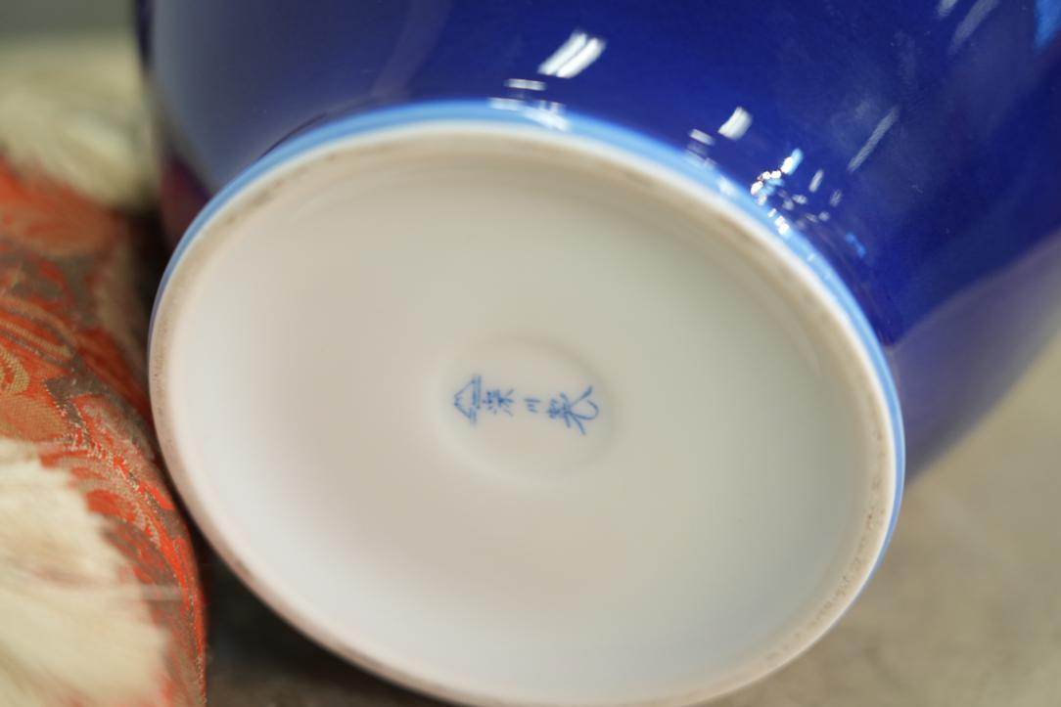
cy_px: 354
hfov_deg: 19.5
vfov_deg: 13.0
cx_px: 530
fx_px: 3095
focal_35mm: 105
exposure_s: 1/125
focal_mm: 105
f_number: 4
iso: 1600
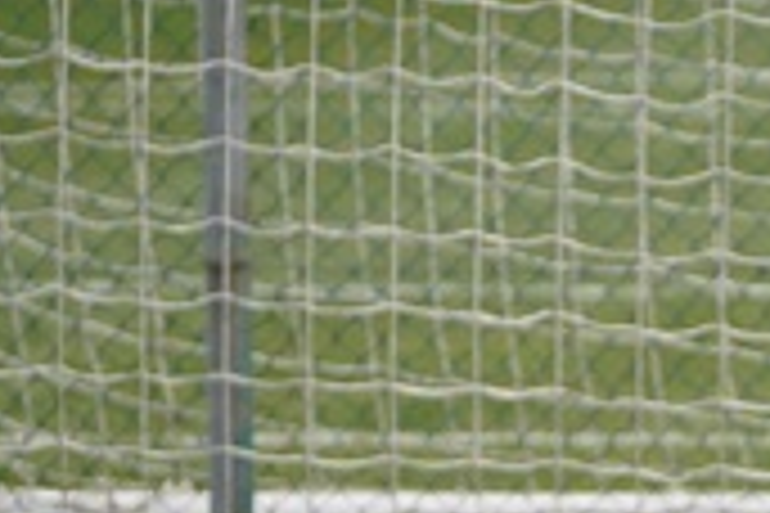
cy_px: 860
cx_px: 1085
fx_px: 13752
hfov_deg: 3.2
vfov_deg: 2.1
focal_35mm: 643
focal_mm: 183
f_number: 5.6
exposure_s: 1/2000
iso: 640
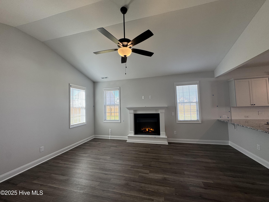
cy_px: 101
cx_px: 134
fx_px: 109
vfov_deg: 85.7
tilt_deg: +2.5
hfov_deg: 102.1
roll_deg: +1.1
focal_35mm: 14
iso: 50
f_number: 2.2
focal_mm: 2.22
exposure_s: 1/120
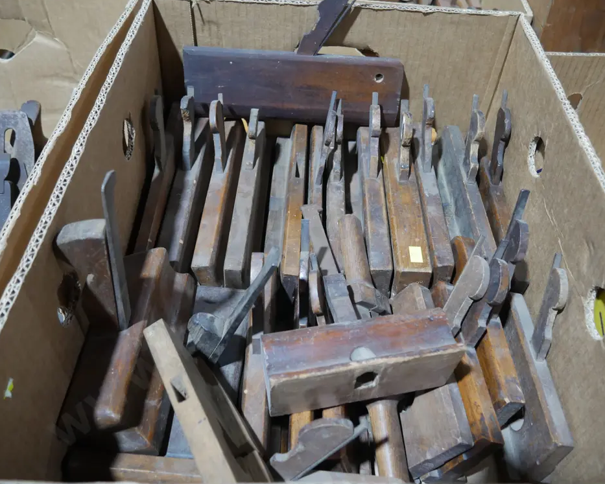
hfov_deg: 58.7
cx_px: 319
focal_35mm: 30
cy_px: 240
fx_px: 537
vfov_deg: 48.5
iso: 640
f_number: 3.5
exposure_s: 1/60
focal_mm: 14
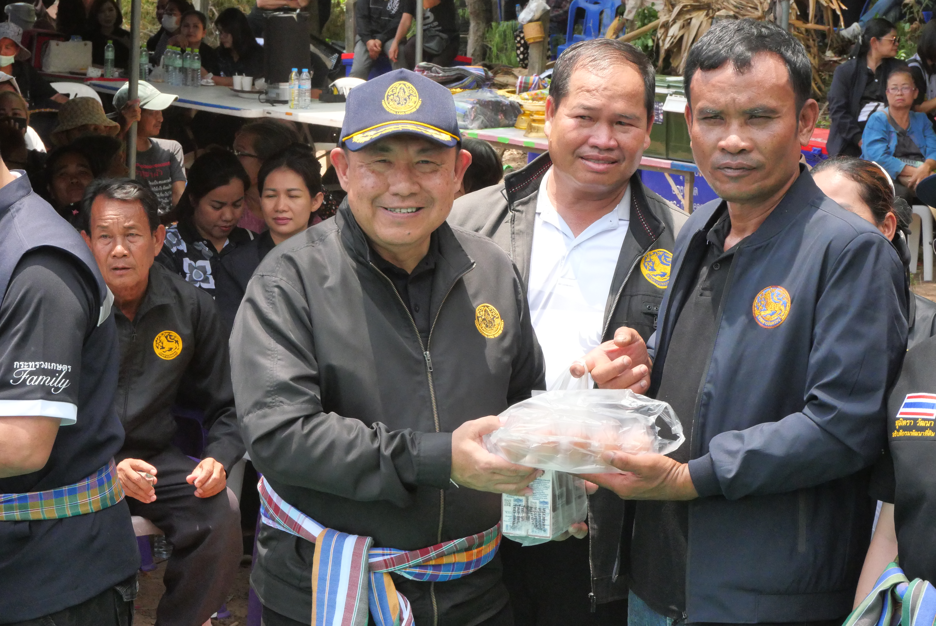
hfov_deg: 18.9
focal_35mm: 108
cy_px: 313
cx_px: 468
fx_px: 2810
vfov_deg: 12.7
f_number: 11
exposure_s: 1/800
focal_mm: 52
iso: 3200
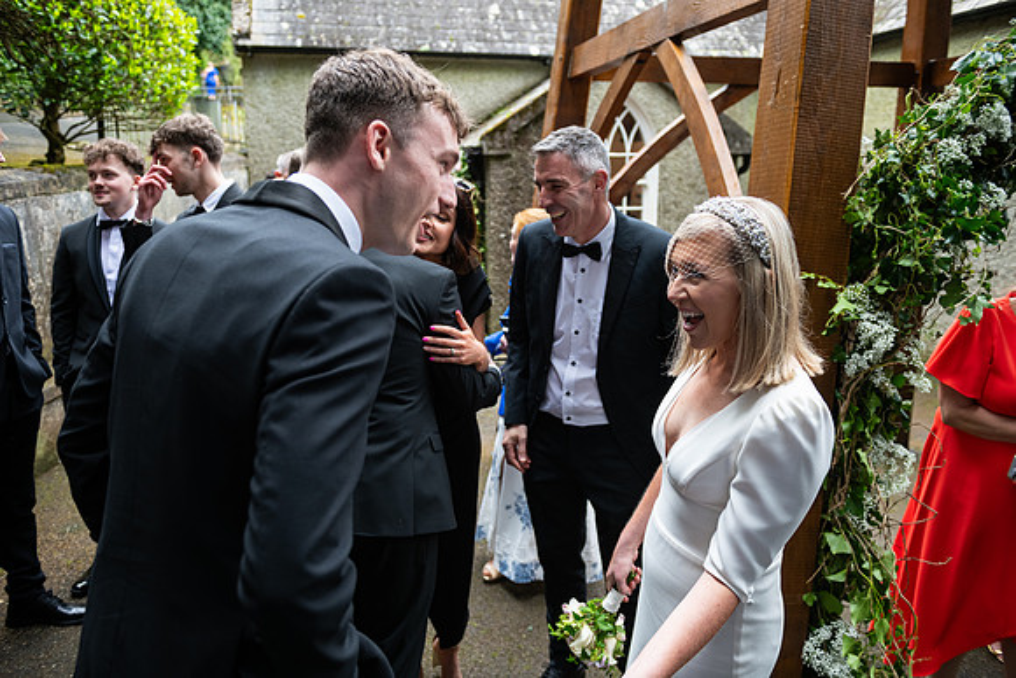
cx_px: 508
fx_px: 762
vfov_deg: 48.0
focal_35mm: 27
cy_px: 339
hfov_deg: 67.4
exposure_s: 1/160
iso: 400
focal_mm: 27
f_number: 3.5
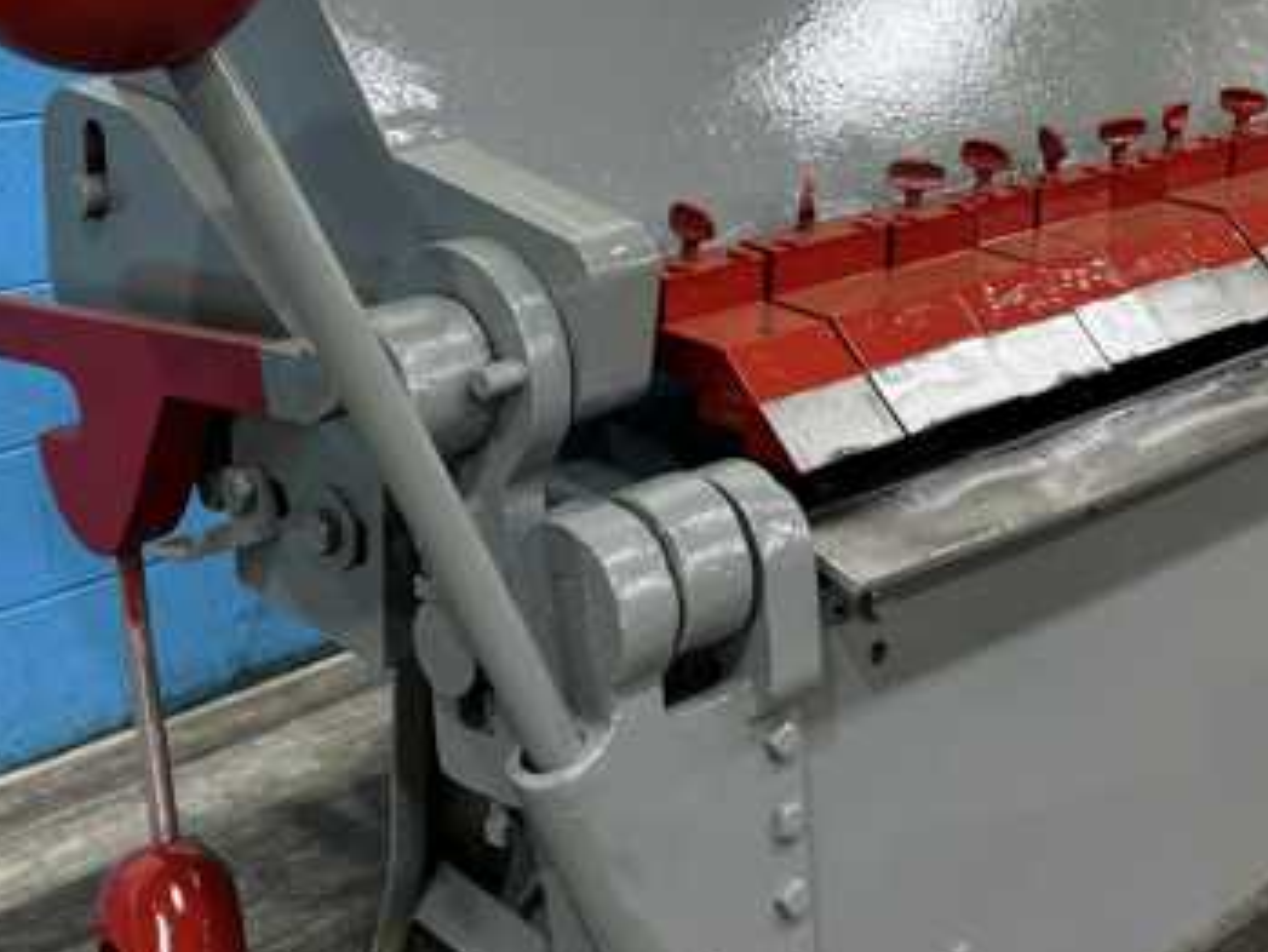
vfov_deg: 26.1
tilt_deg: -15.0
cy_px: 207
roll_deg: -1.9
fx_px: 2015
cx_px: 669
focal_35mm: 55
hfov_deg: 34.9
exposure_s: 1/60
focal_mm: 6.76
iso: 125
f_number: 1.78
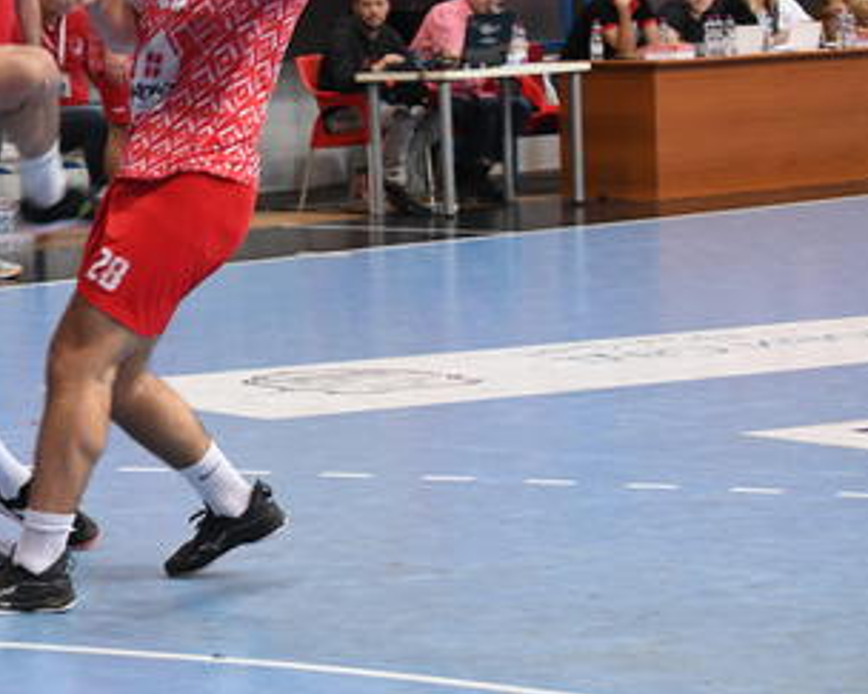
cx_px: -208
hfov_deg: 10.9
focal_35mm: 173
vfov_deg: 8.9
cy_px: 136
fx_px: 4443
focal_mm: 70
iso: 3200
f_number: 5.6
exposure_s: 1/250
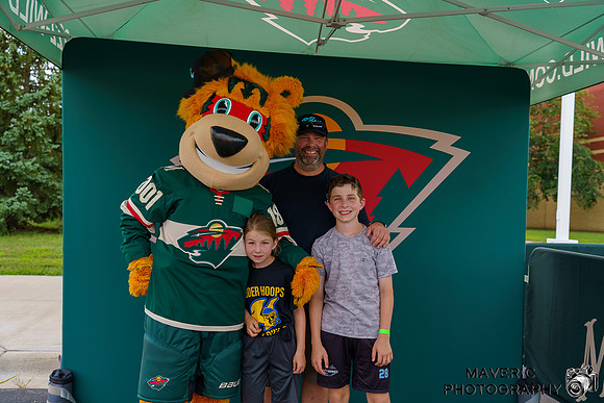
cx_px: 302
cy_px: 202
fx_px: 587
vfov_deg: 37.9
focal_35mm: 35
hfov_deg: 54.4
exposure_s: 1/250
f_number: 4.5
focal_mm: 35
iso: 400
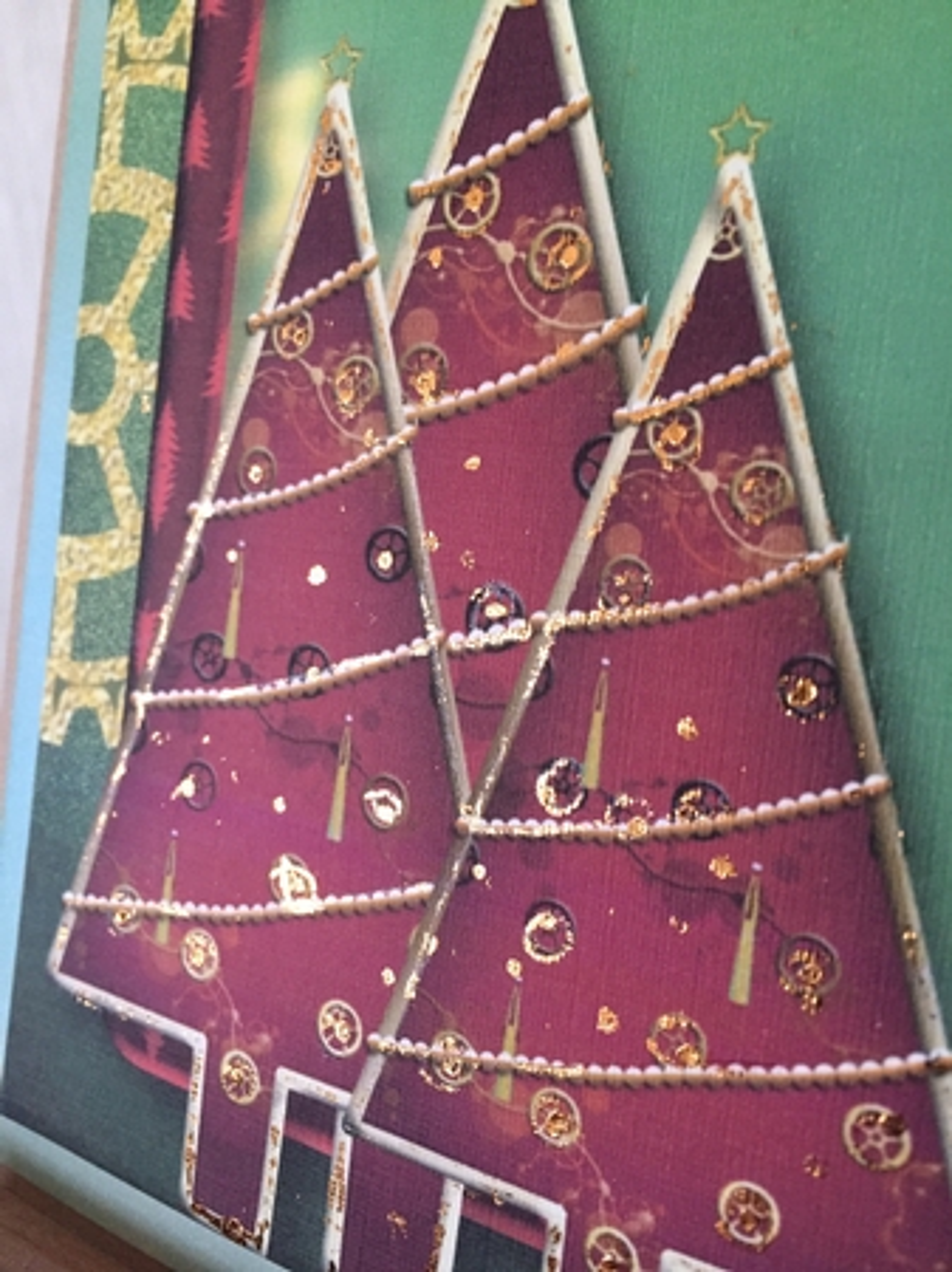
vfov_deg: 61.7
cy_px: 636
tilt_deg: -16.0
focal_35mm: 29
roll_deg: +1.5
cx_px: 476
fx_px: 1064
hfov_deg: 48.2
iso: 250
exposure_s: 1/20
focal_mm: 4.15
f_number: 2.2
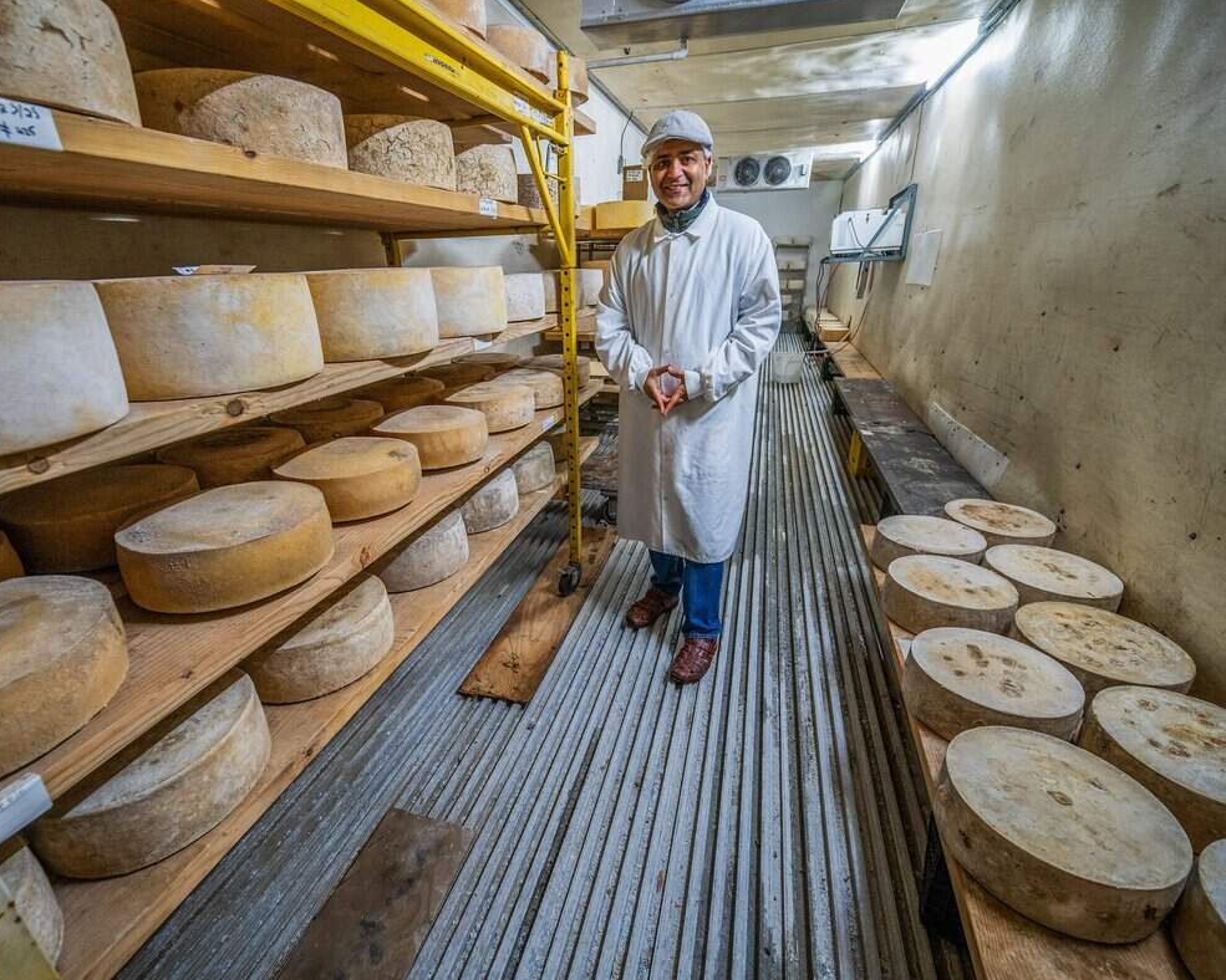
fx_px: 581
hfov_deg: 92.9
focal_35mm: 16
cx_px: 559
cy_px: 492
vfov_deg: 80.4
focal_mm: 14
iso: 1600
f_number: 4
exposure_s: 1/30
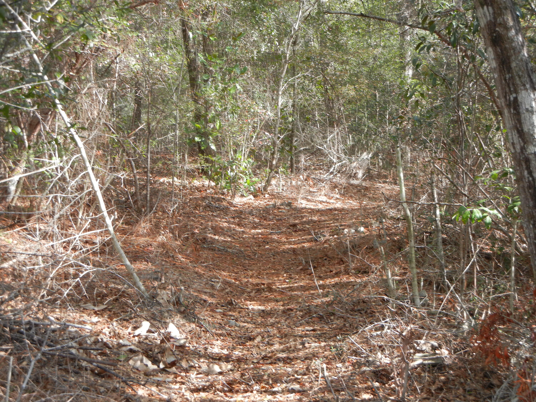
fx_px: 1053
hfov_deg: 28.6
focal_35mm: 68
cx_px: 268
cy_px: 201
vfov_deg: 21.6
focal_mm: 12.2
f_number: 4.1
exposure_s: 1/75.7
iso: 160
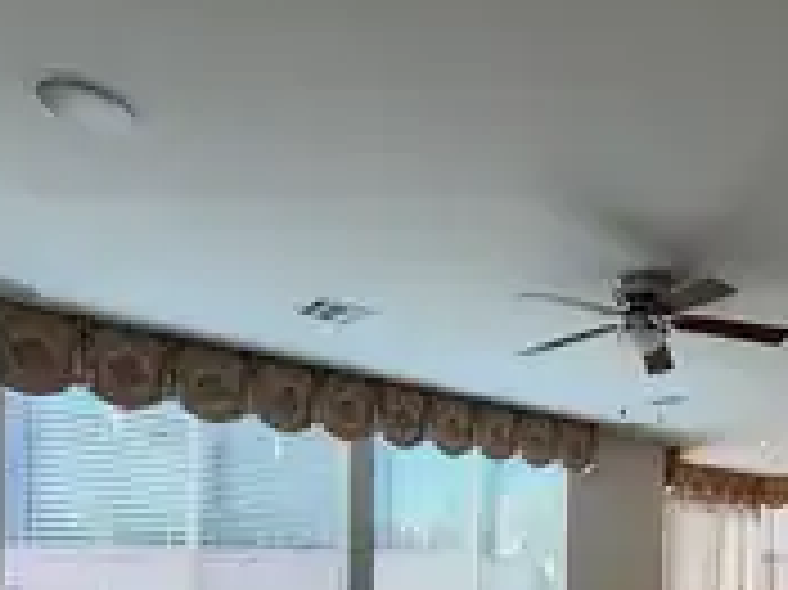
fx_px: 728
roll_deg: +0.0
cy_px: 558
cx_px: 599
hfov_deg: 54.0
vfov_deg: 40.0
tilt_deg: +0.2
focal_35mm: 32
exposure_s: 1/126
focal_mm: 2.22
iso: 50
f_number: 2.2
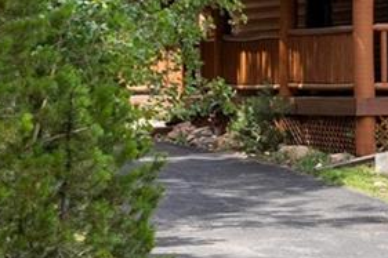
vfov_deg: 6.5
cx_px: 799
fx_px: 2273
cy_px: -17
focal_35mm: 211
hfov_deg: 9.1
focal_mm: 25
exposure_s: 1/160
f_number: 8
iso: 160
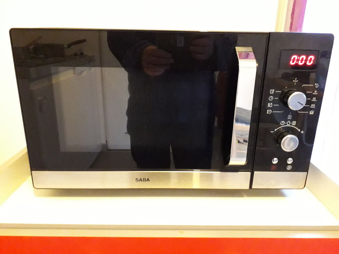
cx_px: 170
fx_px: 264
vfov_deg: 51.4
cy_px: 127
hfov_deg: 65.3
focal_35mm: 27
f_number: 1.9
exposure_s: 1/20
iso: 800
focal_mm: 3.6
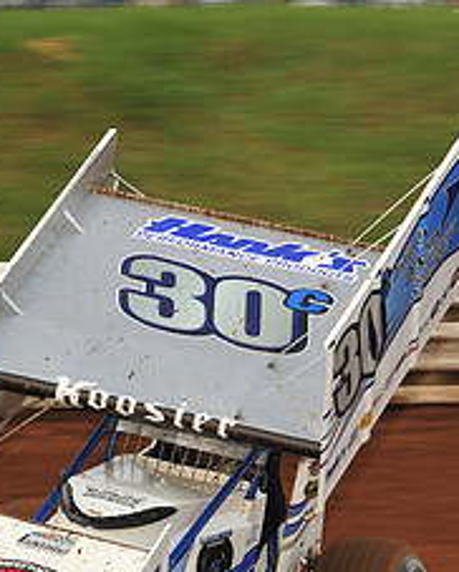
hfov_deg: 4.5
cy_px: 479
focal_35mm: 347
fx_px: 5884
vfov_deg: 5.6
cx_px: 169
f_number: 8
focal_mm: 145
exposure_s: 1/320
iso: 640
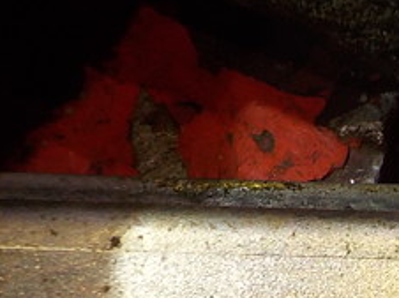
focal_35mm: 85
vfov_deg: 16.6
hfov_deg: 20.6
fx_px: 979
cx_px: 549
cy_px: 363
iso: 250
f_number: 3.3
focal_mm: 4.1
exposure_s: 1/30
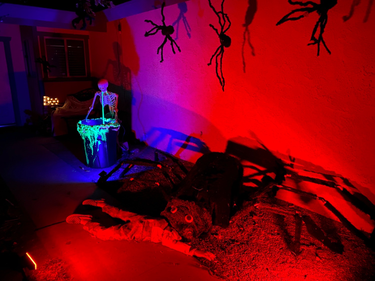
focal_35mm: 26
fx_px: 282
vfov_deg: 53.1
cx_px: 188
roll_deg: +0.5
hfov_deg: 67.3
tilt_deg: -14.5
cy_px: 140
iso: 1250
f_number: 1.8
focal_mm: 4.25
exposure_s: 1/8
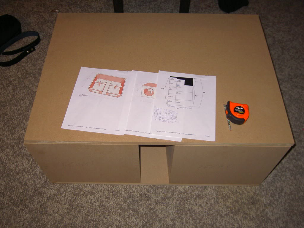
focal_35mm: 34
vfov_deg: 41.8
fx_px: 299
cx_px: 152
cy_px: 114
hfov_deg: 54.0
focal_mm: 5.6
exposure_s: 1/60
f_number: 2.8
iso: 200
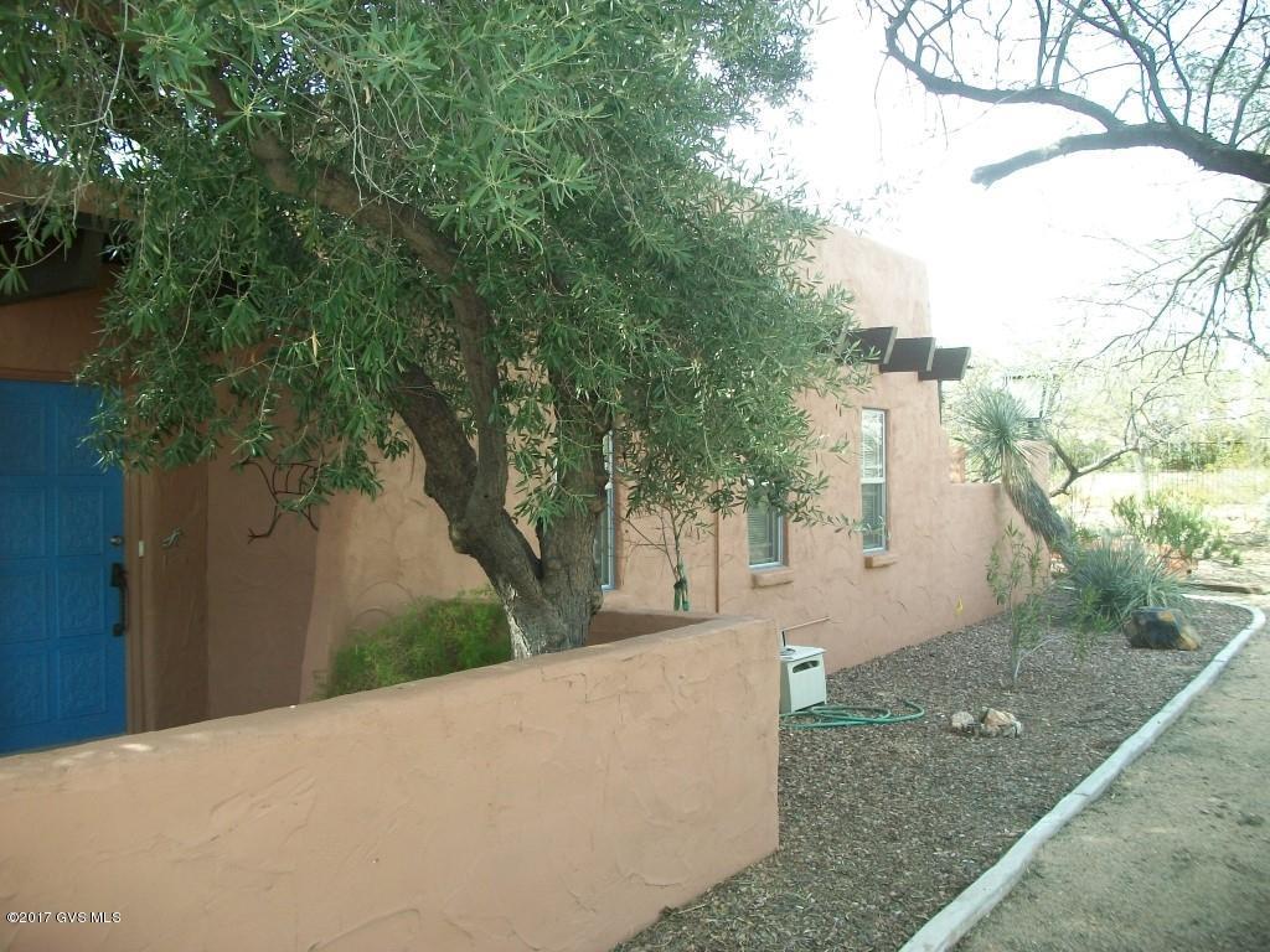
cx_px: 635
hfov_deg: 56.8
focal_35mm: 32
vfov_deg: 44.2
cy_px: 476
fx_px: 1174
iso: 80
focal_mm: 5.7
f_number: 2.9
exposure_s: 1/125
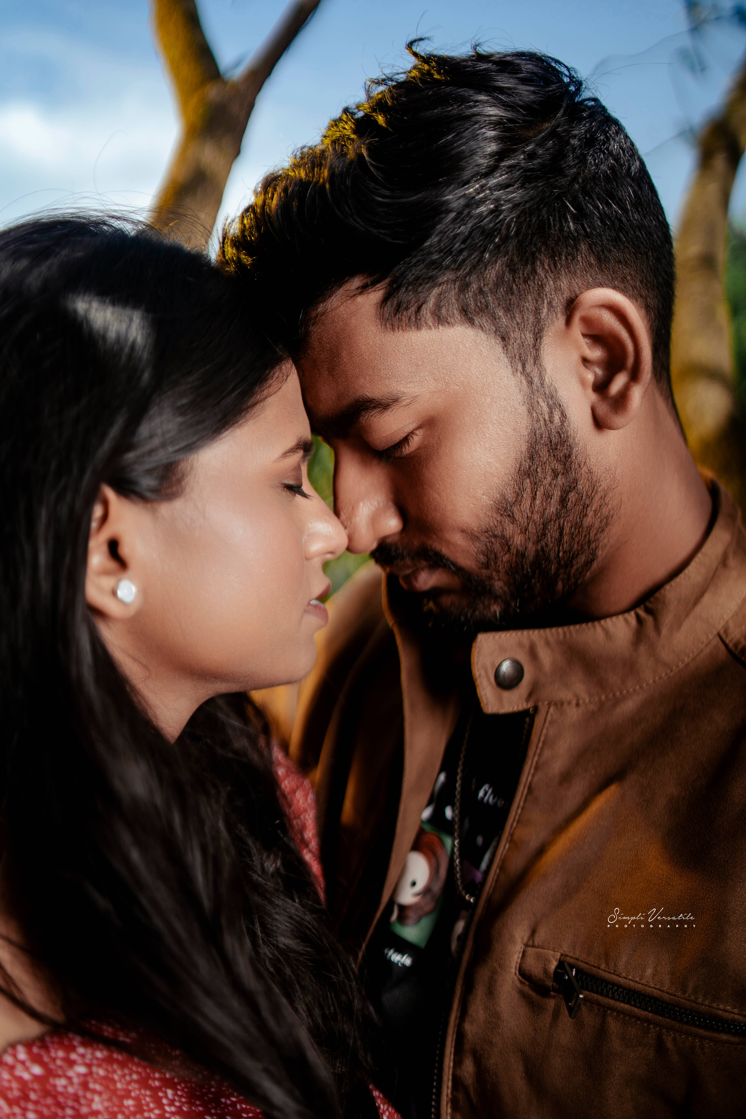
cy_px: 560
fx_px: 1088
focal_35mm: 35
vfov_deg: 54.4
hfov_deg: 37.9
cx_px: 373
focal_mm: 35
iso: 100
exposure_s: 1/6400
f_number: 1.4
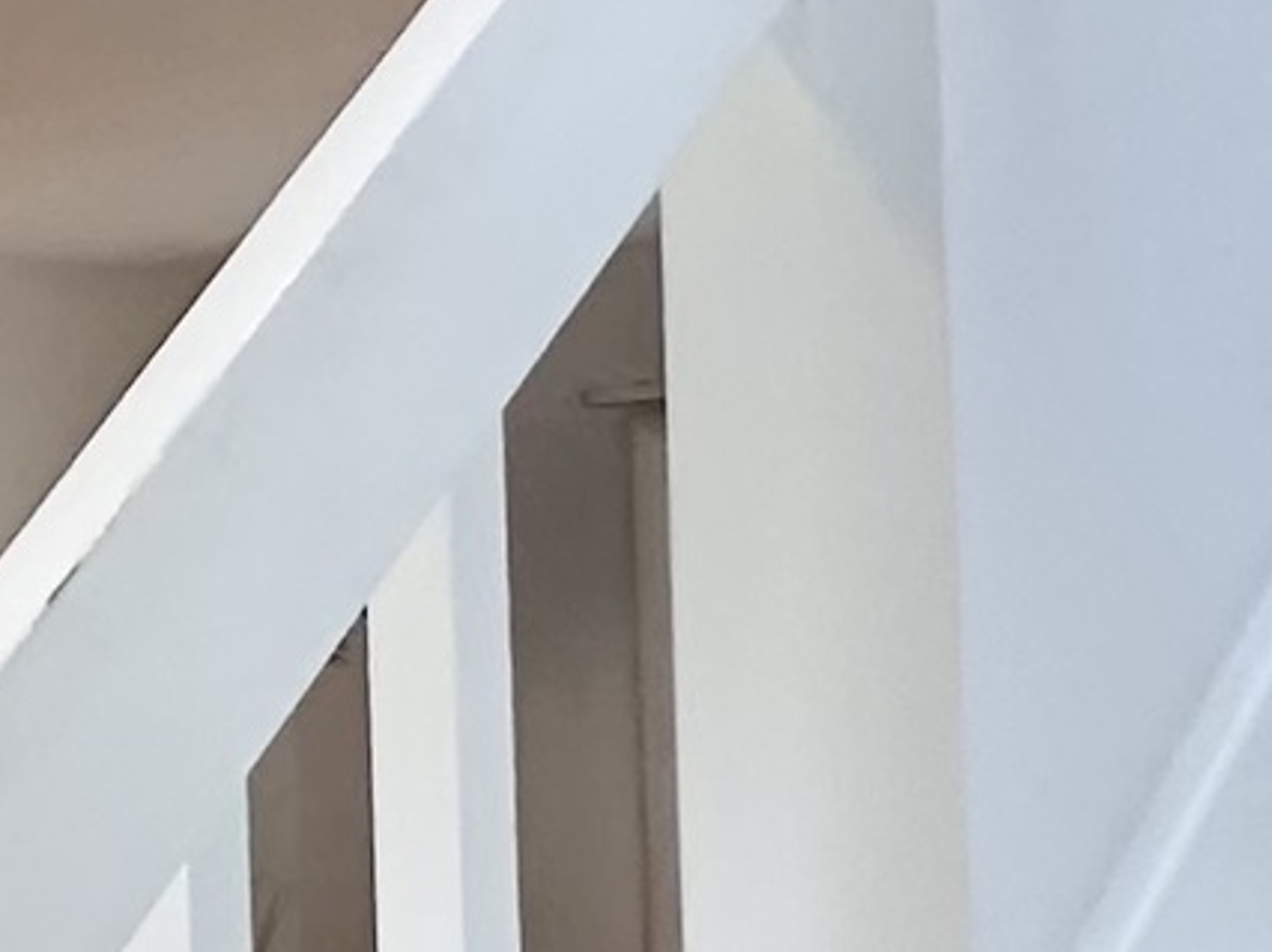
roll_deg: +0.6
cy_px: 651
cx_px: -1735
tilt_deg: +2.7
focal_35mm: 101
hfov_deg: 14.0
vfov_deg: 14.6
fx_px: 3709
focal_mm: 2.22
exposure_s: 1/60
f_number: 2.2
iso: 250
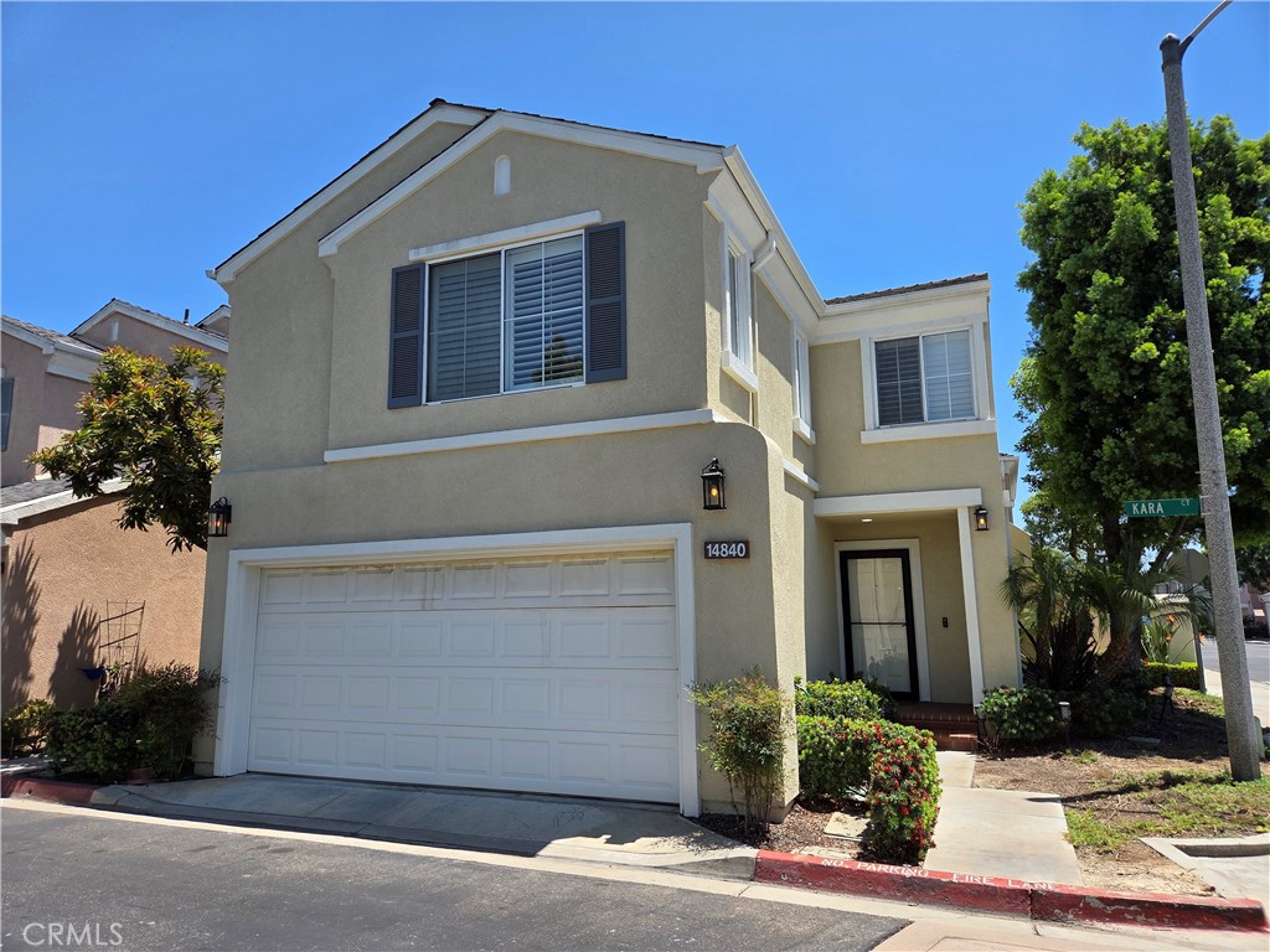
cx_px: 635
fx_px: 844
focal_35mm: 23
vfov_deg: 58.9
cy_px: 476
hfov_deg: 73.9
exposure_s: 1/3569
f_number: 1.8
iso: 80
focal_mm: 5.4
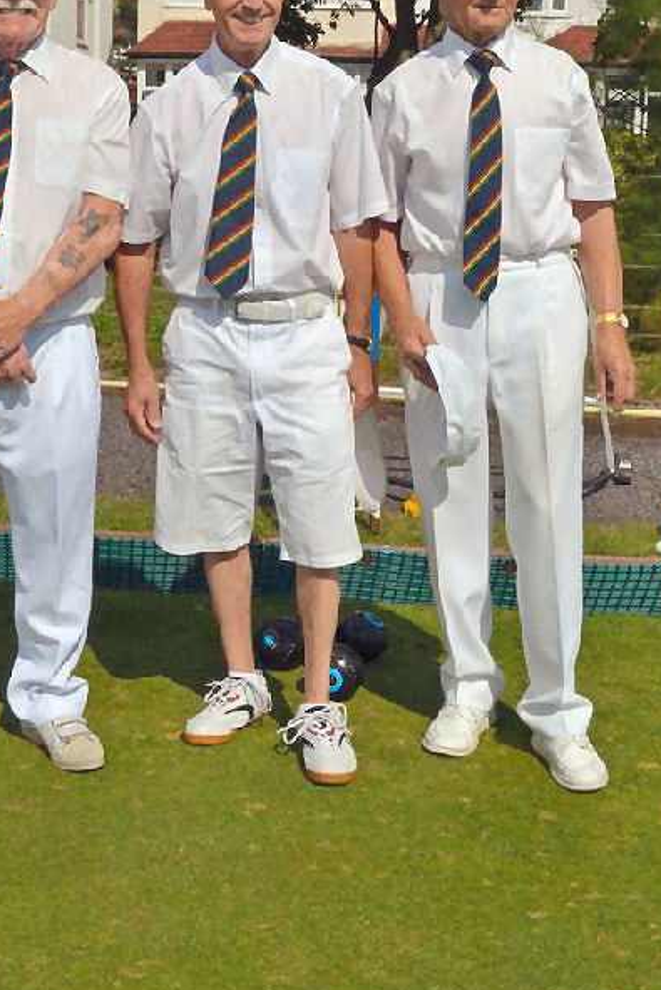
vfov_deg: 33.8
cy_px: 343
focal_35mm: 59
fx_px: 1615
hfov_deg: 23.1
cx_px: 238
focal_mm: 29
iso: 1250
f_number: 18
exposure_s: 1/1250
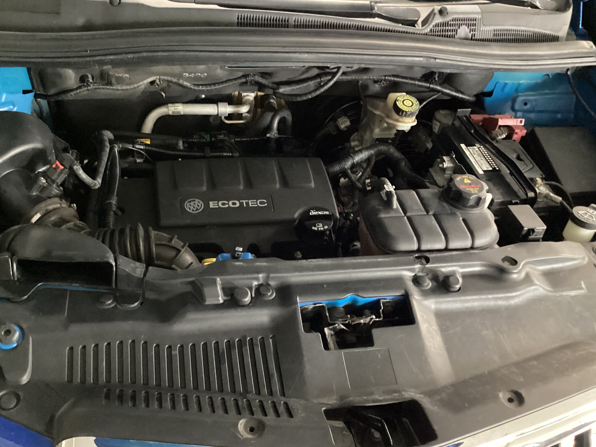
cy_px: 236
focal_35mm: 34
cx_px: 279
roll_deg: -7.4
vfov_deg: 41.8
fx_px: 585
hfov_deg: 53.9
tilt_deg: -40.8
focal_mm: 3.3
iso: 800
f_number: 2.4
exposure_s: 1/17
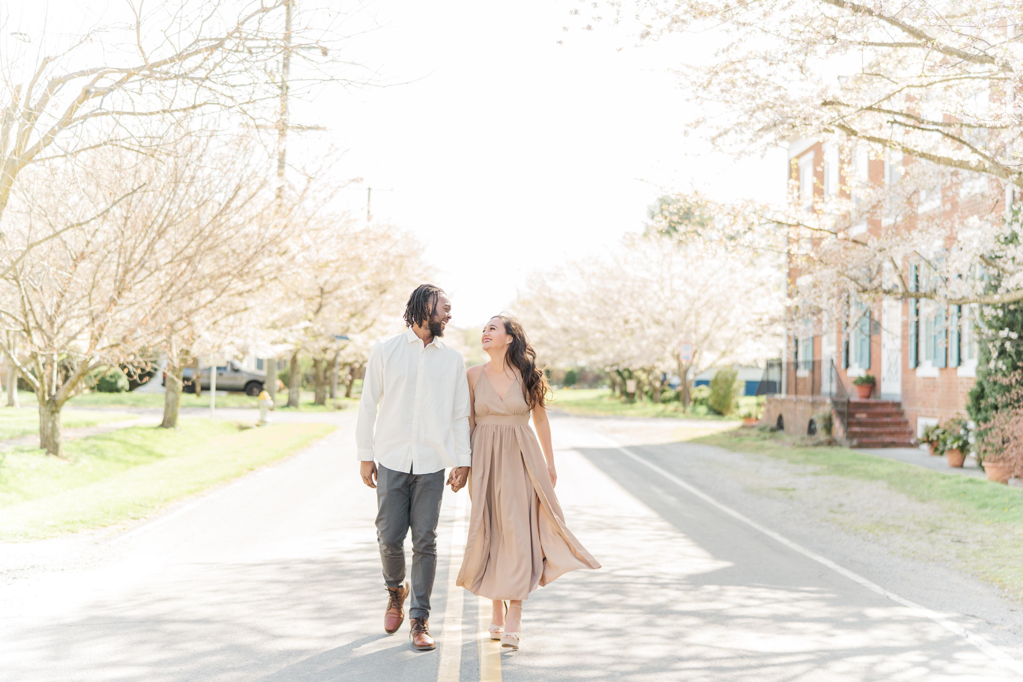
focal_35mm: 50
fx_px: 1421
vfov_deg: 27.0
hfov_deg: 39.6
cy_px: 341
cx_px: 512
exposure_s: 1/1600
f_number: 1.8
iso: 320
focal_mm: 50
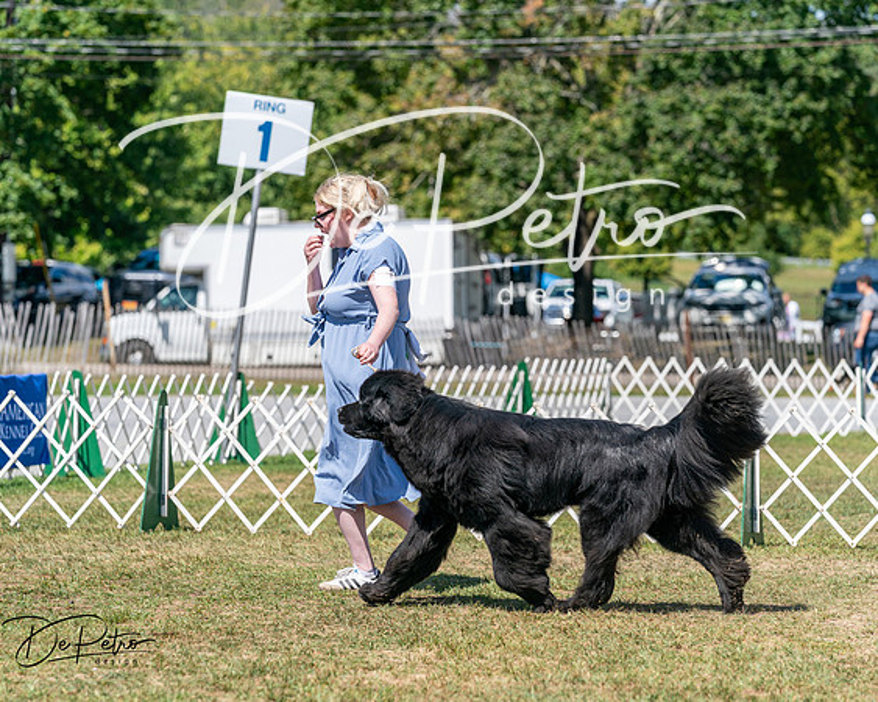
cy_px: 351
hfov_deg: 13.1
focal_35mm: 148
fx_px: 3832
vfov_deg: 10.5
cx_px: 439
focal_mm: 131
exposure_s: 1/1600
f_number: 4.5
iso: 200
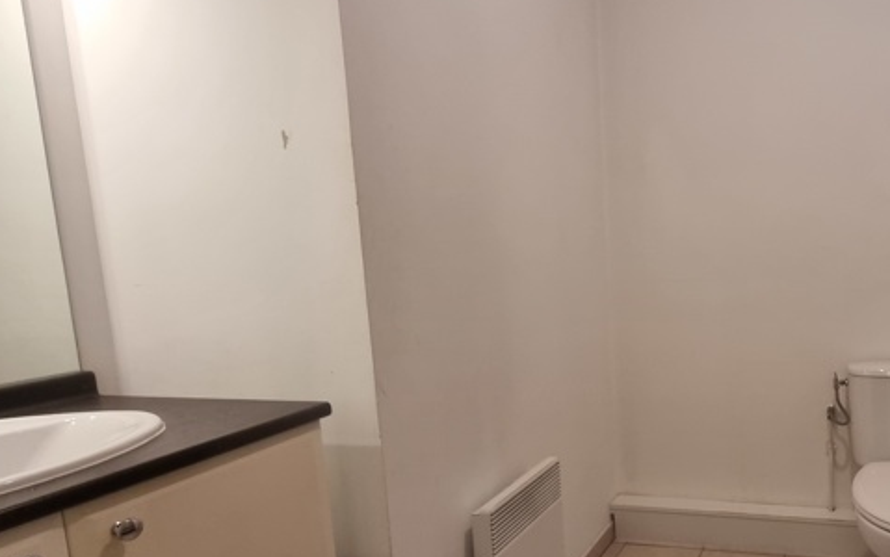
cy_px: 321
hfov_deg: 69.3
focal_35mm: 23
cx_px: 717
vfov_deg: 52.9
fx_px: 558
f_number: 2.2
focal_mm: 2.2
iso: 200
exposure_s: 1/50
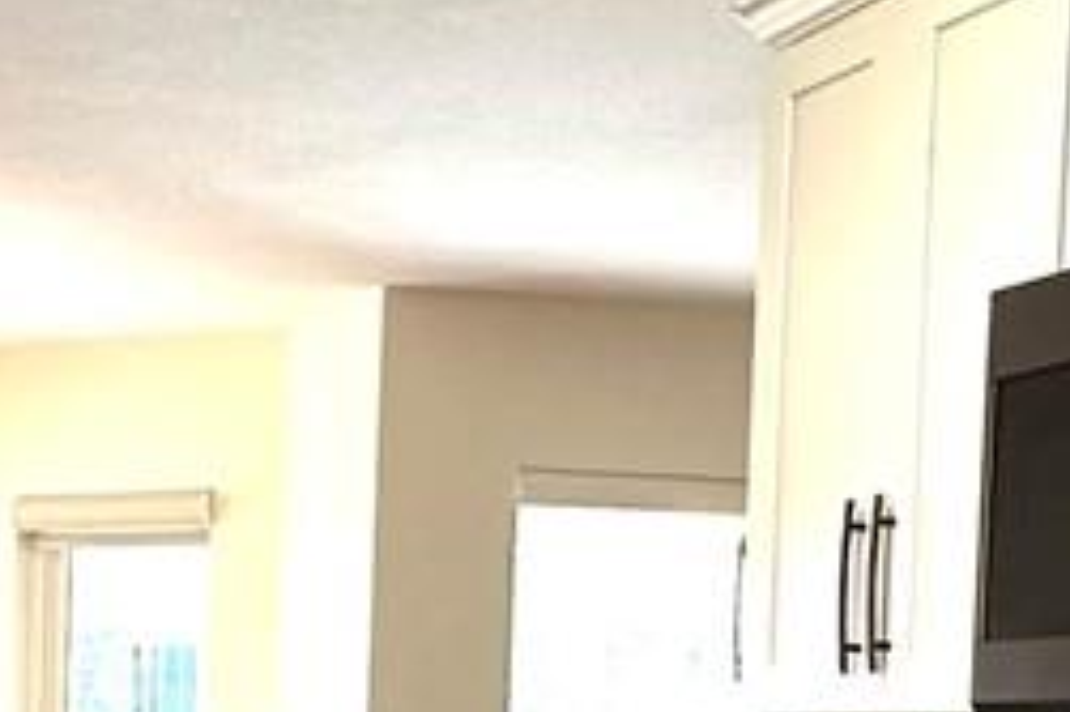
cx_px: 60
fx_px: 2762
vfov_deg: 14.1
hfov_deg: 21.3
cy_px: 938
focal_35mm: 93
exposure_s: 1/120
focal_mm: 2.22
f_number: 2.2
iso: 200
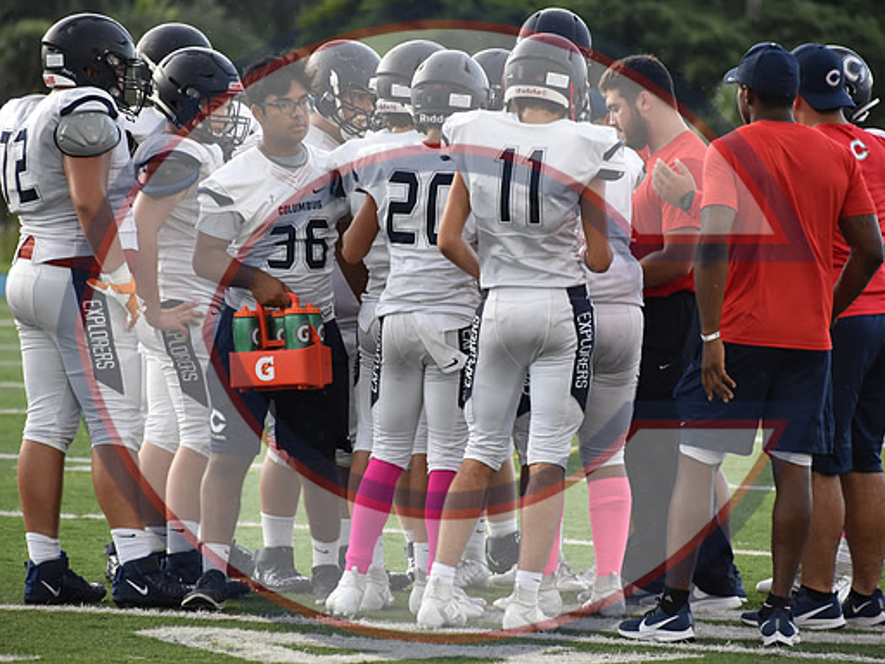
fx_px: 7516
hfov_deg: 6.7
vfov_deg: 5.1
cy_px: 331
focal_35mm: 294
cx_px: 437
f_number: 5.3
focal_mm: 180
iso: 1100
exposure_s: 1/500
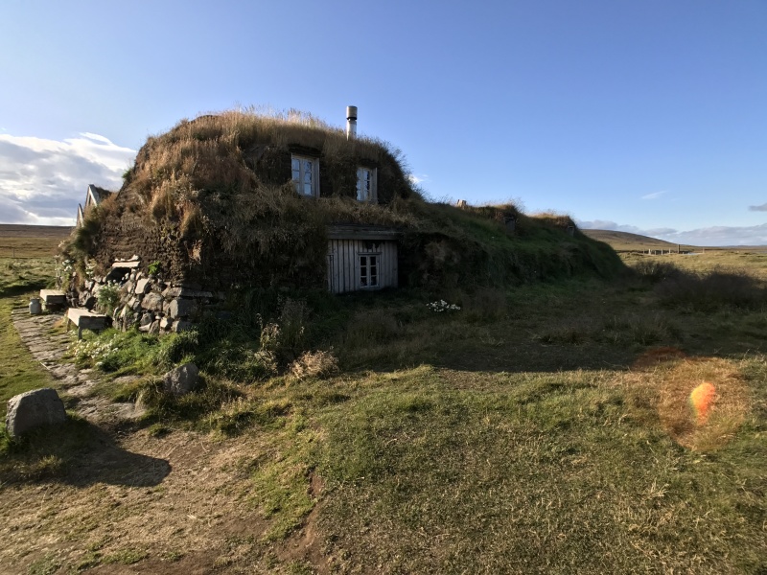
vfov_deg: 49.7
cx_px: 384
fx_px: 620
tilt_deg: -1.6
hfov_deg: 63.4
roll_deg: +1.3
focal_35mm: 28
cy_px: 288
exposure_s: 1/1212
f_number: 1.8
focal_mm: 3.99
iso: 20
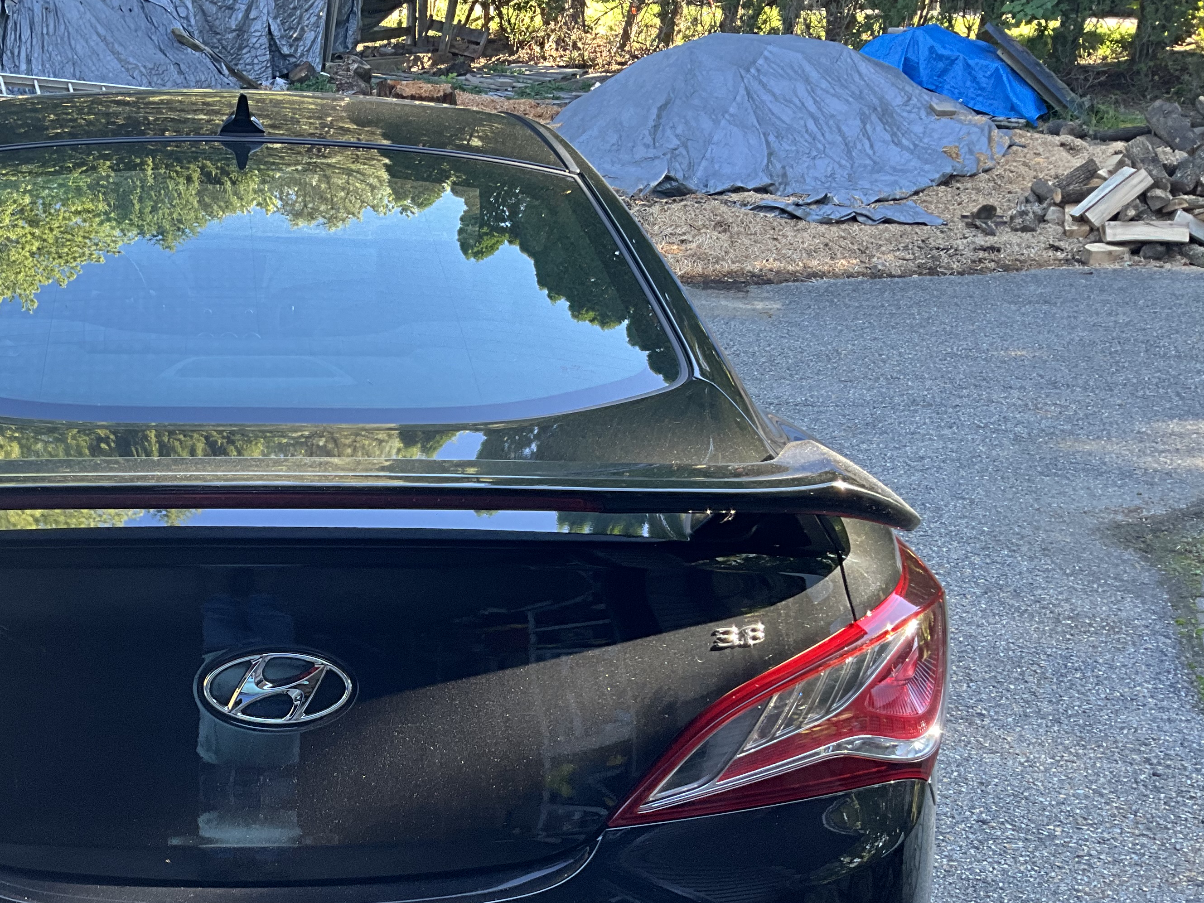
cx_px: 297
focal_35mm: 44
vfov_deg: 32.4
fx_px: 1530
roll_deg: -1.5
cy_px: 659
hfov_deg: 41.6
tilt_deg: -24.1
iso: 64
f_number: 1.8
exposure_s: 1/122
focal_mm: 3
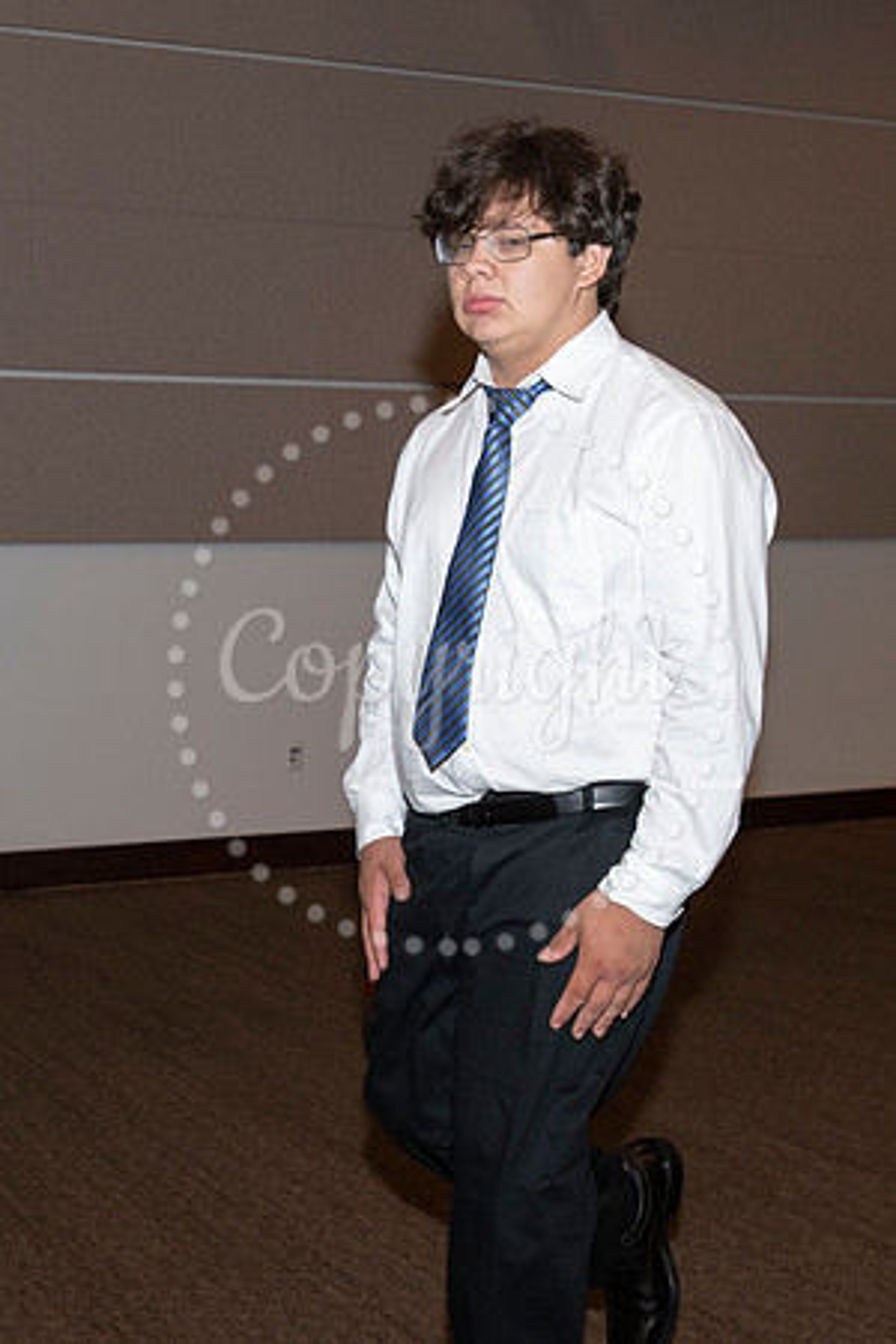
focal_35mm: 53
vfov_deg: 37.9
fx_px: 1960
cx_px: 255
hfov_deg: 25.5
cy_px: 672
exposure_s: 1/200
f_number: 5.6
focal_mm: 35
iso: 1250
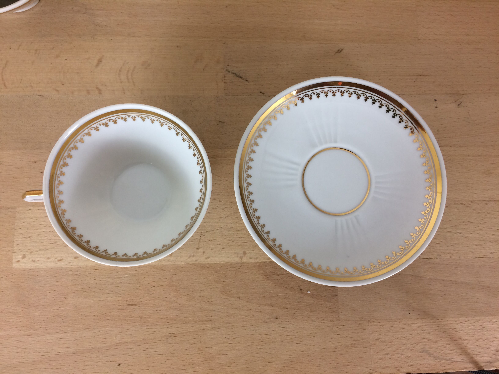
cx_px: 250
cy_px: 187
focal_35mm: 29
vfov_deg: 48.2
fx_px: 418
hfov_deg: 61.7
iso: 50
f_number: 2.2
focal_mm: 4.15
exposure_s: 1/33
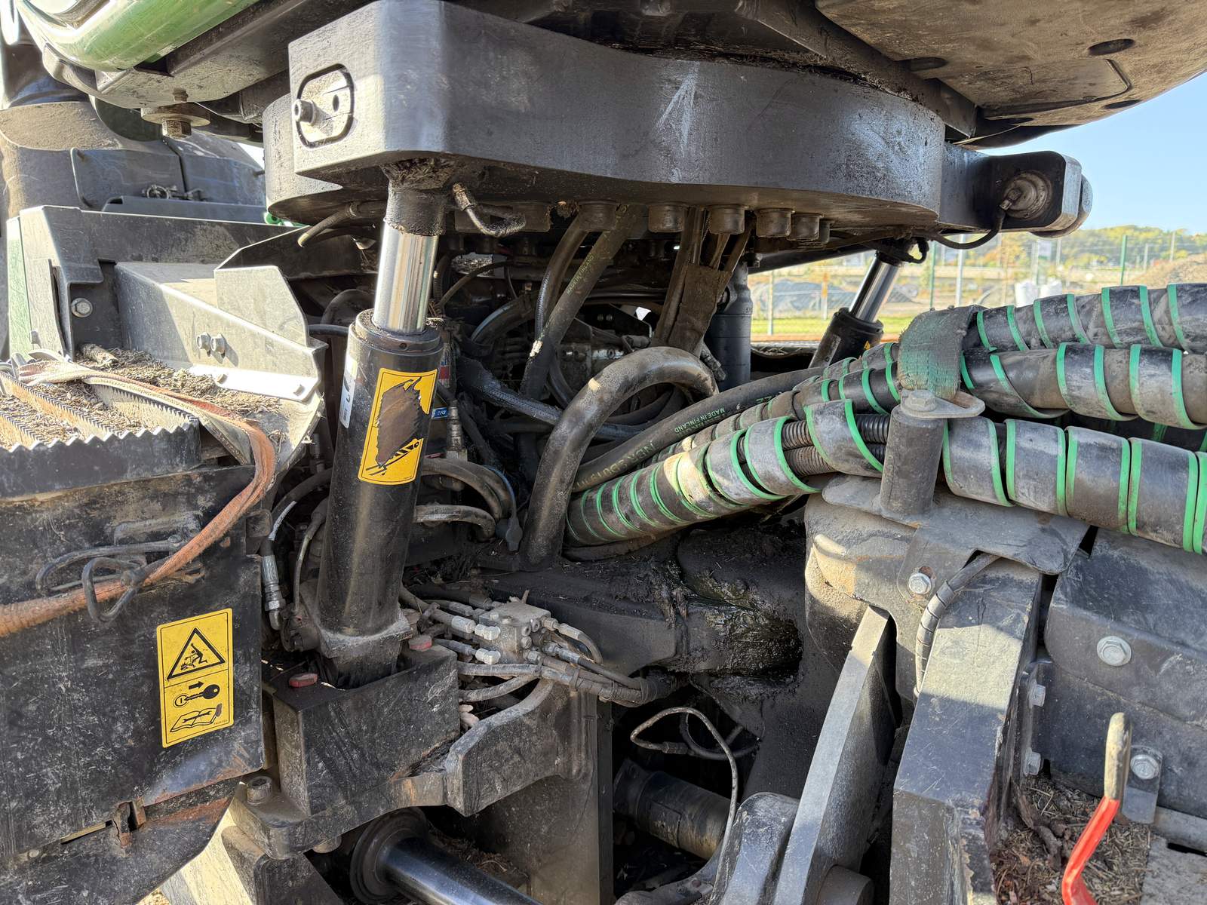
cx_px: 604
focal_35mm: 24
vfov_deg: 56.8
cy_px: 452
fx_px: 837
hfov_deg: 71.6
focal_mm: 6.76
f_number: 1.78
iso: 100
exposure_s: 1/283
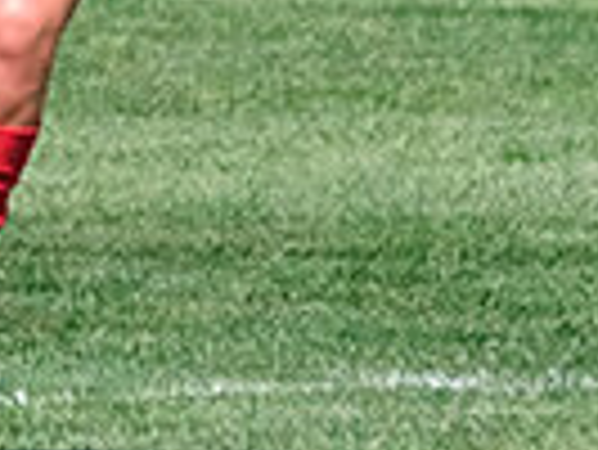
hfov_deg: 2.0
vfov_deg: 1.5
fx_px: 16738
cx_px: -935
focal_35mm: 968
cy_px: -466
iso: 500
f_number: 4.6
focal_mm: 111.3
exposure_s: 1/2500
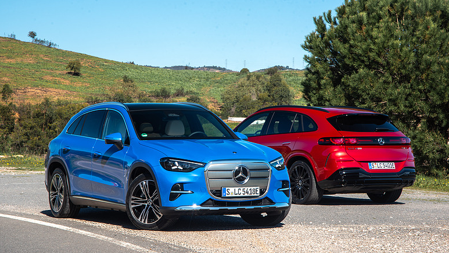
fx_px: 1322
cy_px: 127
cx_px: 225
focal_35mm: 111
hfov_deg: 19.3
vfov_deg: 10.9
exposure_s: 1/80
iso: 100
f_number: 5.6
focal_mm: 105
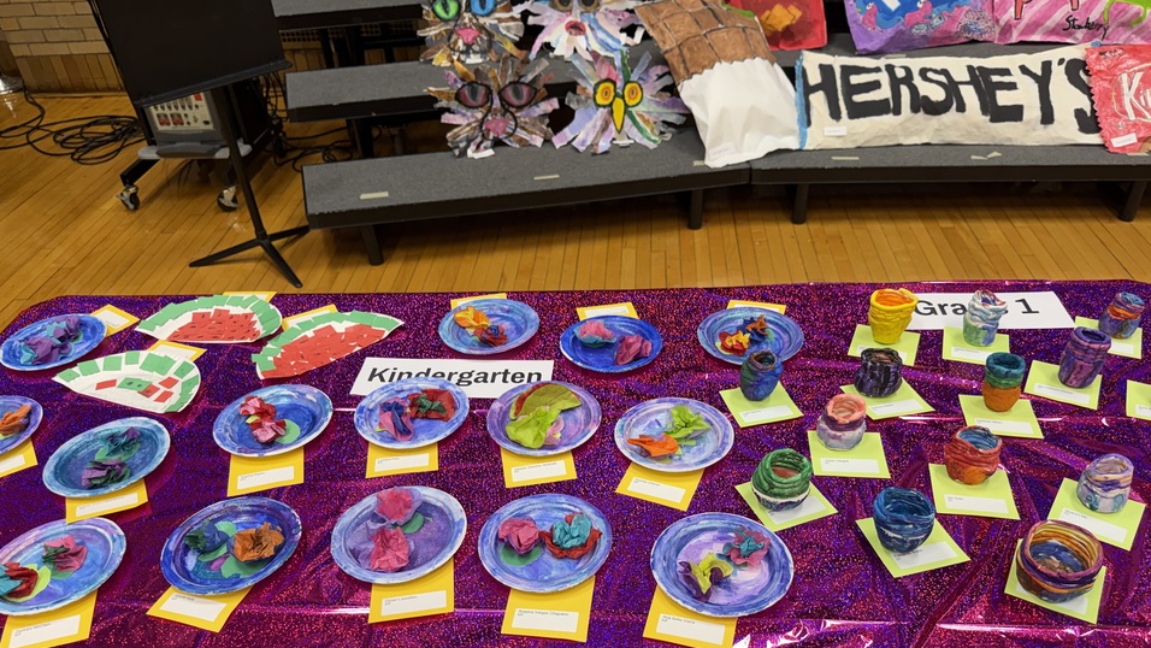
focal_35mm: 28
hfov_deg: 67.9
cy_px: 446
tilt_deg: -40.2
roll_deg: +2.5
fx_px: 855
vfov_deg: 40.8
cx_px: 595
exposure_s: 1/60
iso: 100
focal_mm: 6.76
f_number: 1.78
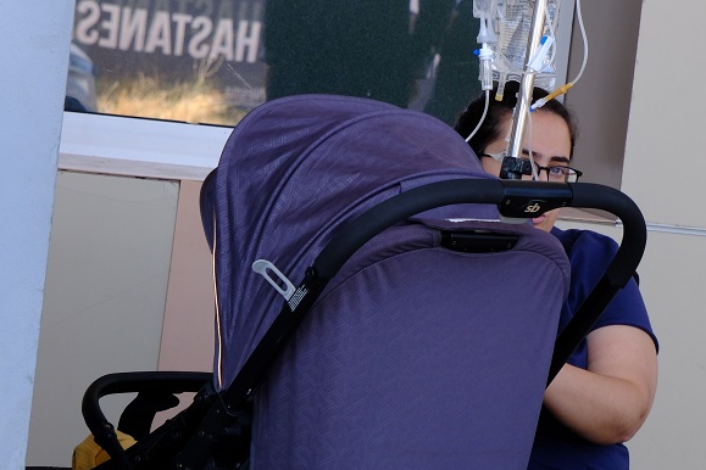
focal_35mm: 283
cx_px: 418
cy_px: 242
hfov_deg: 7.3
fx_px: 5550
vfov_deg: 4.9
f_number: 7.1
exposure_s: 1/100
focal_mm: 80
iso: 400
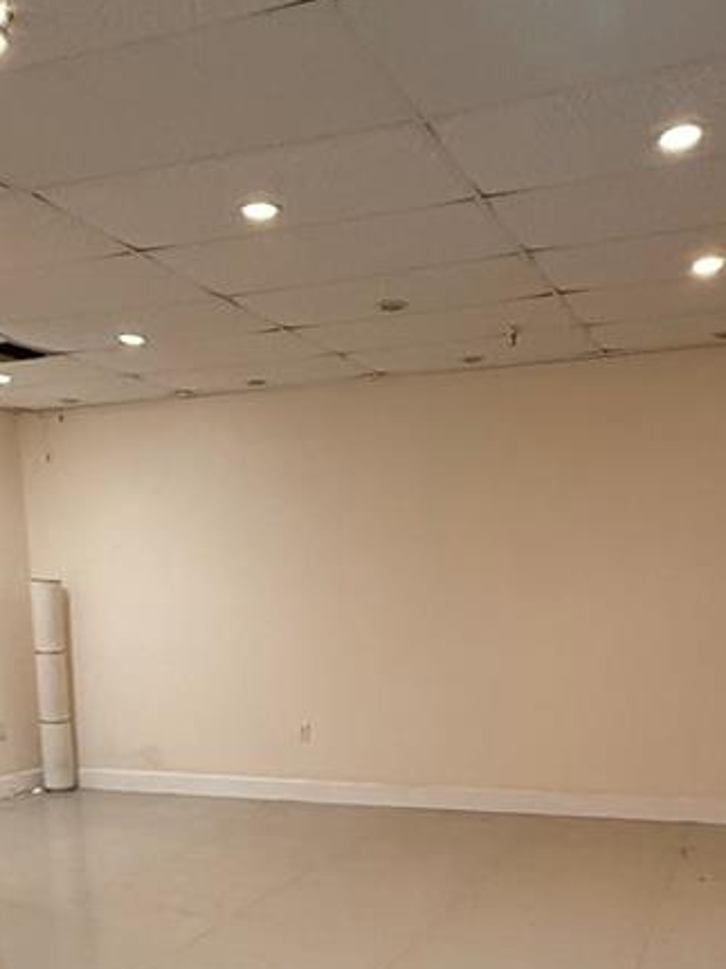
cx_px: 360
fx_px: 1091
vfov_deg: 44.4
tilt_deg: -11.9
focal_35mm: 39
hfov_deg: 36.8
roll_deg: +0.7
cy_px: 836
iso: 640
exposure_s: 1/60
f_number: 2.2
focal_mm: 2.22
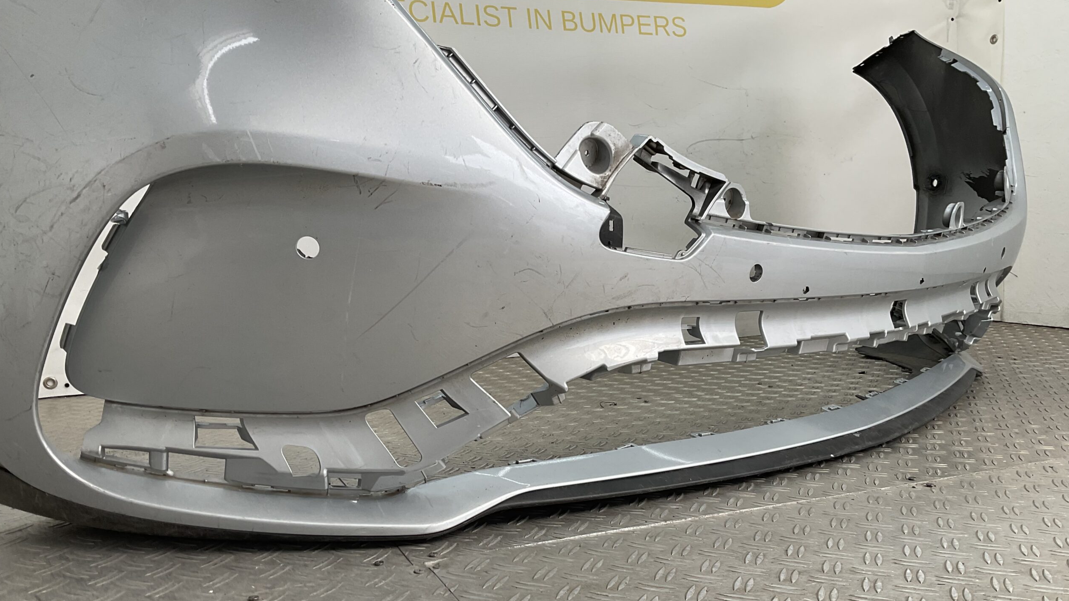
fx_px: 907
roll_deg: +0.7
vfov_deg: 36.4
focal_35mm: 32
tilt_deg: -9.8
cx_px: 536
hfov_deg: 61.0
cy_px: 380
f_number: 1.8
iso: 16
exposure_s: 1/179
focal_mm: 3
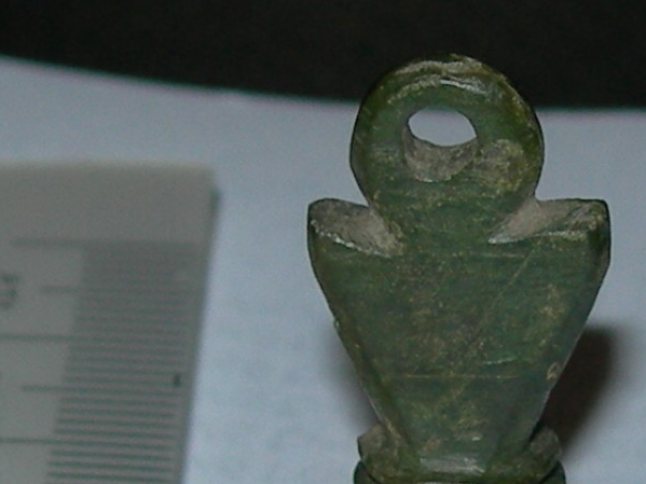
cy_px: 384
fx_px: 1213
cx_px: 420
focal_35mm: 65
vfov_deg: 22.3
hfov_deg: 29.7
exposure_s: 1/60.1
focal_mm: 7.8
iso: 50
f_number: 2.8
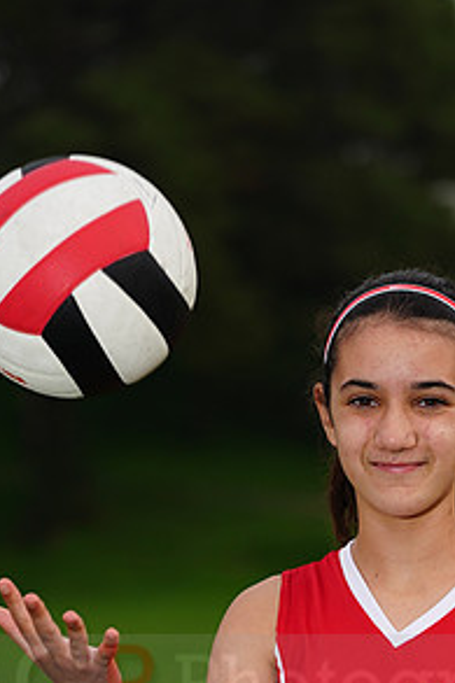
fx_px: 6092
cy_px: 667
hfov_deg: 4.3
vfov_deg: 6.4
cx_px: 345
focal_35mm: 321
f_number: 5
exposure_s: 1/250
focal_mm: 162
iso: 200
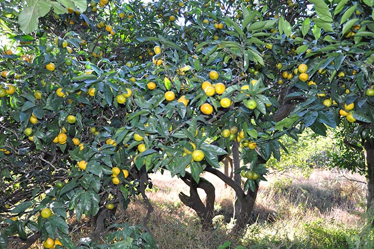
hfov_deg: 46.4
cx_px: 187
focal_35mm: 42
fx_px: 436
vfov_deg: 31.8
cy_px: 124
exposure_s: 1/125
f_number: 4
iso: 400
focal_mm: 28
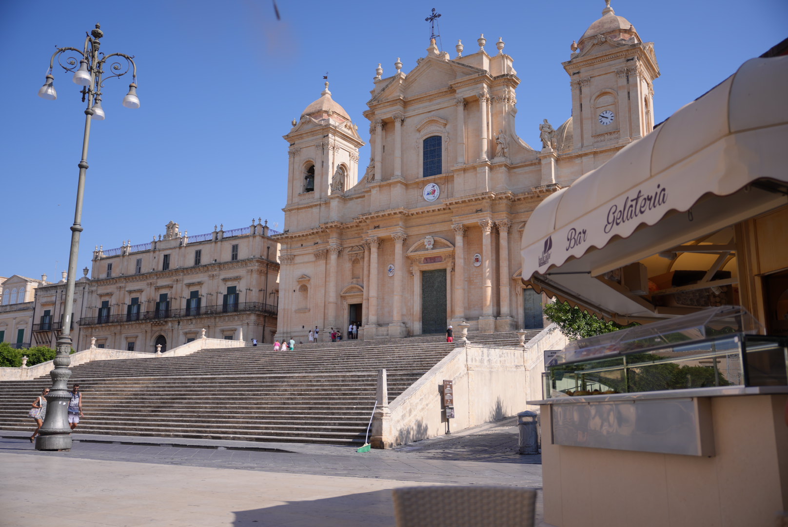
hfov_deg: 57.2
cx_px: 394
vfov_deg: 40.0
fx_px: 723
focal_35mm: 33
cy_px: 264
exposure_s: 1/2000
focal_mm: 33
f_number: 2.8
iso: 100
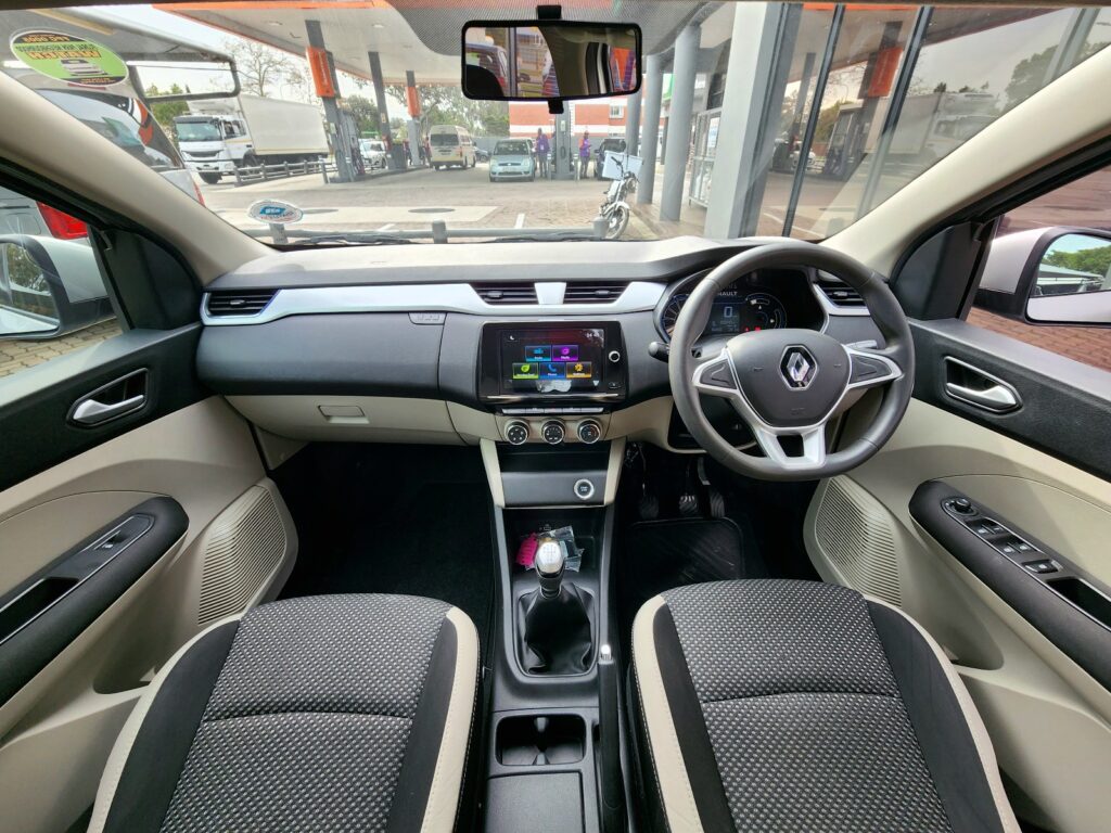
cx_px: 556
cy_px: 416
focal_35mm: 13
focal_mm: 2.2
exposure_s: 1/101
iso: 64
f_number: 2.2
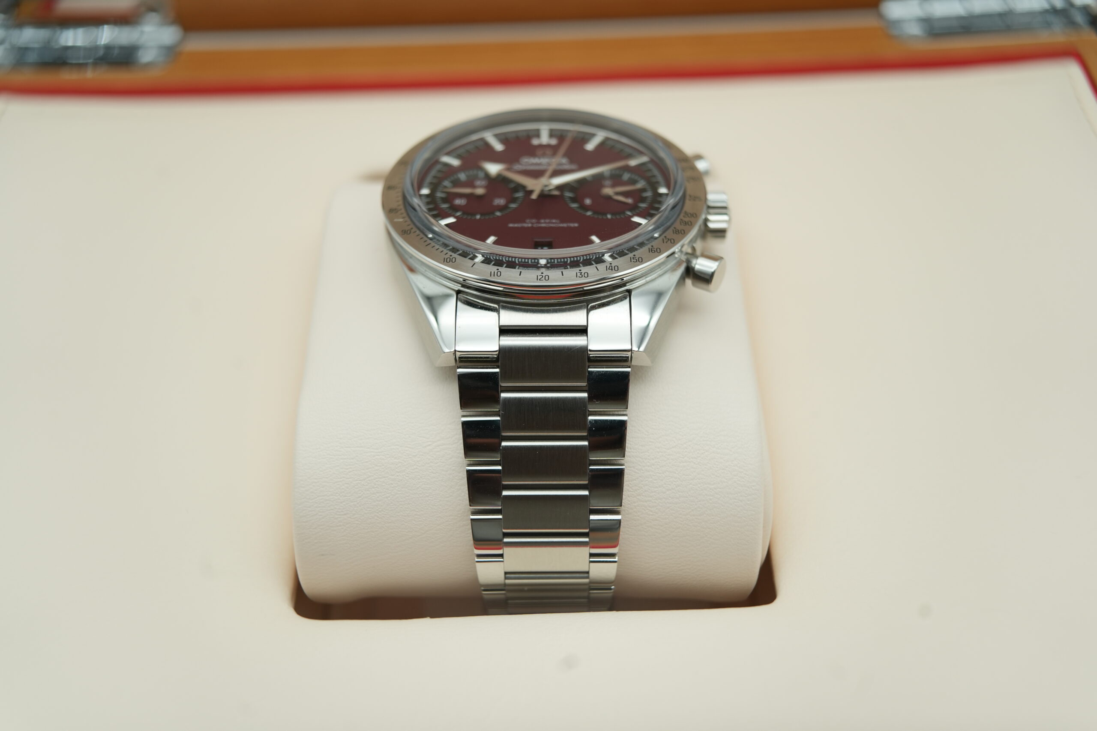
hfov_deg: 54.4
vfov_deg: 37.9
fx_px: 1067
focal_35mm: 35
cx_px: 548
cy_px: 366
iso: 400
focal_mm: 35
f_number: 5
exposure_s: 1/250
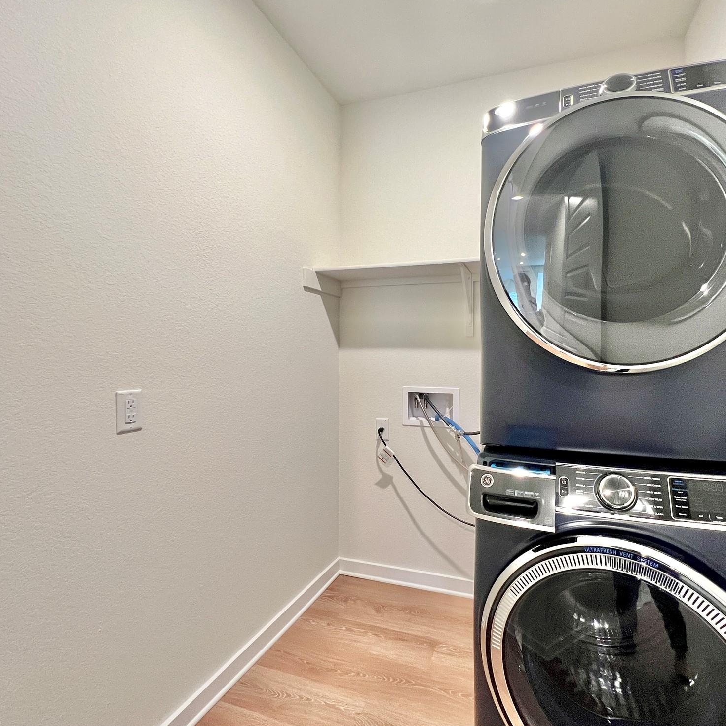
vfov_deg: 87.4
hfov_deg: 86.8
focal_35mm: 16
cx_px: 418
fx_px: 380
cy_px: 360
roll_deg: -0.3
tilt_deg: -0.3
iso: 320
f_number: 1.8
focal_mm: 1.57
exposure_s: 1/60
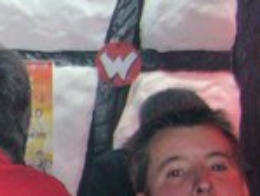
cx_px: -204
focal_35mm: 141
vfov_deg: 10.5
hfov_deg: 12.7
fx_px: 1060
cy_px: 82
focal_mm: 5.8
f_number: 2.8
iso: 320
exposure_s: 1/30
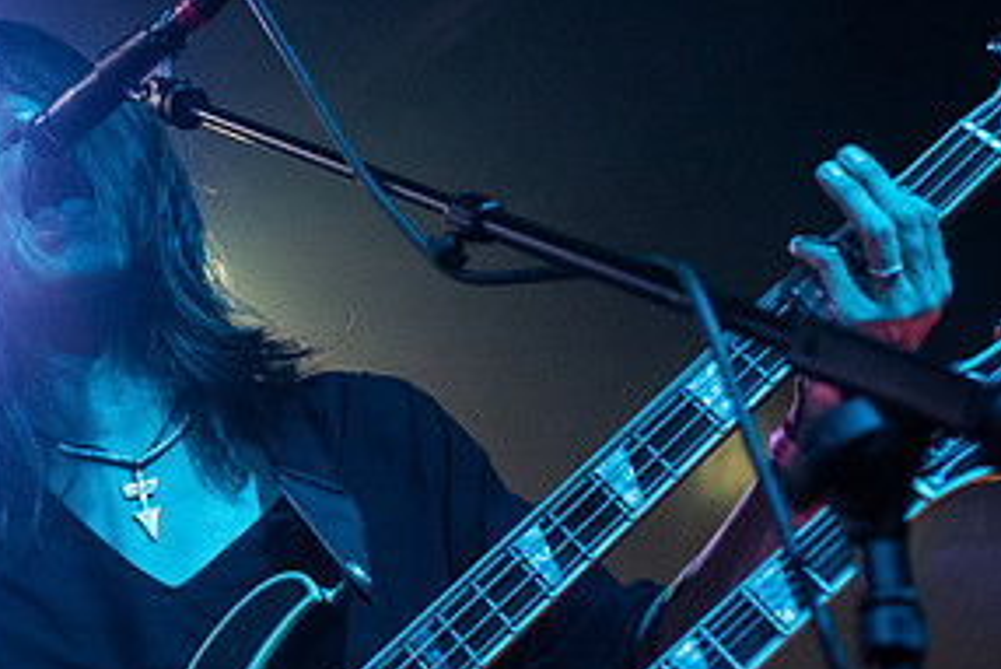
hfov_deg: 22.5
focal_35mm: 89
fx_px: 2476
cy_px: 489
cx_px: 195
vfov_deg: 15.3
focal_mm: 40
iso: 3200
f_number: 3.2
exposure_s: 1/200
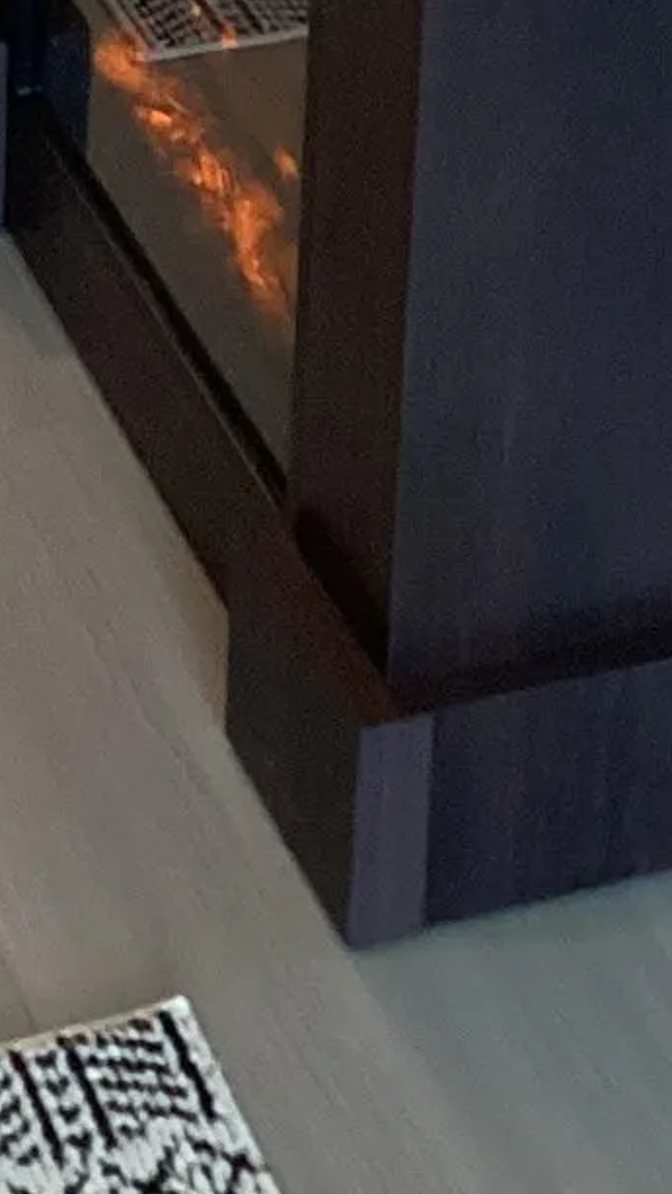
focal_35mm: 127
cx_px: -12
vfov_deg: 15.0
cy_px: -875
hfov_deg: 9.5
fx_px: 4021
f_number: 2.4
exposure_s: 1/60
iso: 250
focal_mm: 3.3
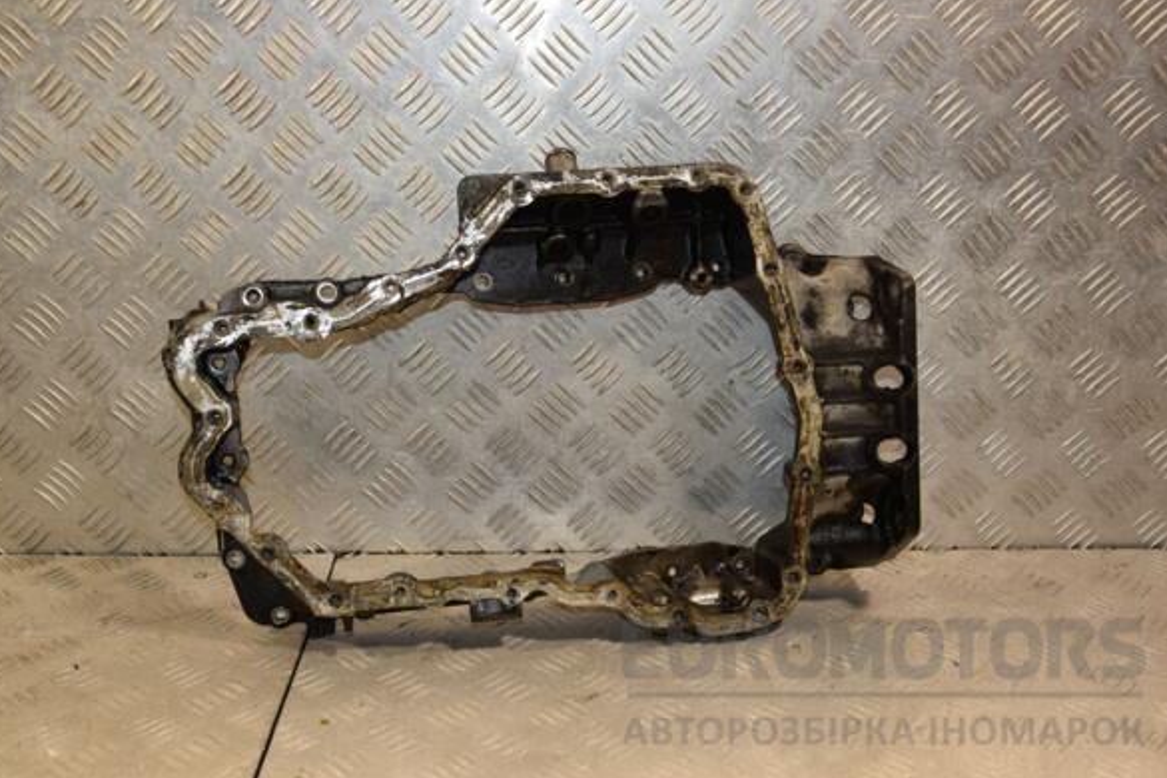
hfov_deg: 48.5
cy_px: 383
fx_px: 1297
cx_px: 584
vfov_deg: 33.4
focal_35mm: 40
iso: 800
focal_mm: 26
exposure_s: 1/200
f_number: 5.6
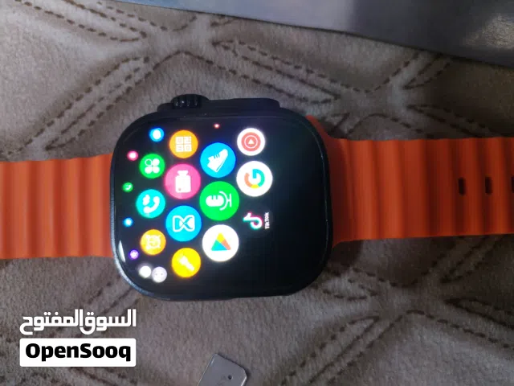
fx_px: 386
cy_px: 193
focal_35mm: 26
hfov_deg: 67.3
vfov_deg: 53.1
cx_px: 257
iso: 271
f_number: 1.8
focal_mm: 4.75
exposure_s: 1/50
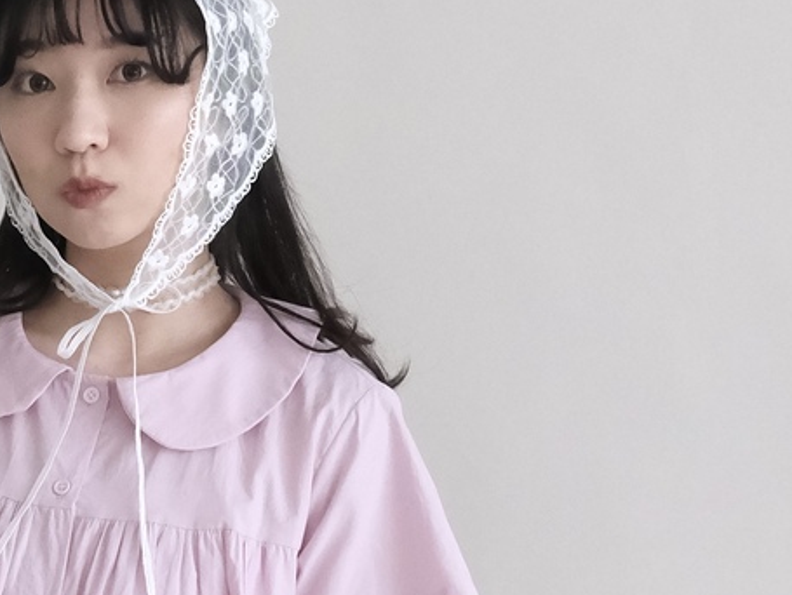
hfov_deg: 12.8
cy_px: 454
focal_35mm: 152
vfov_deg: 9.8
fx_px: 3480
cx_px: -2
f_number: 4
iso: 2500
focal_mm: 20.2
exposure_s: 1/160
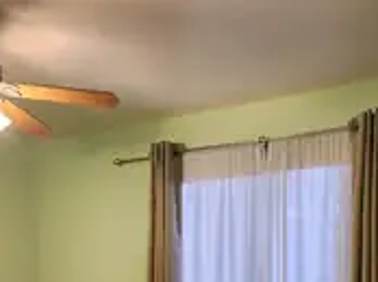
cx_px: 278
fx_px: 578
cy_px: 321
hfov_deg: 35.5
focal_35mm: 53
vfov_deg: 25.2
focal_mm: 5.4
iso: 200
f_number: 1.8
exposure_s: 1/120
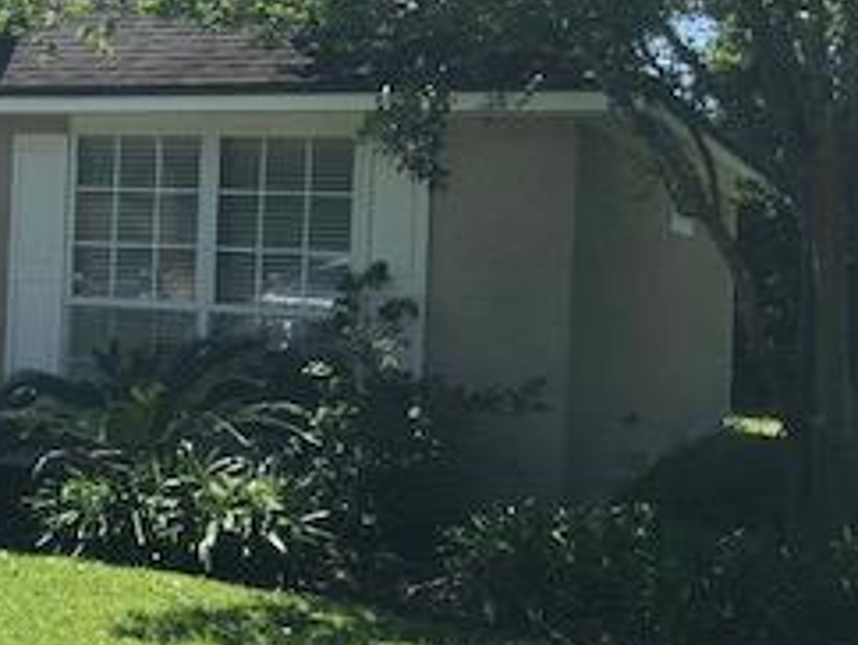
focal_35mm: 74
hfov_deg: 24.4
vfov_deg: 19.9
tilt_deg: -0.2
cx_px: -106
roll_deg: -1.9
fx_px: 1836
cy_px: 241
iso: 20
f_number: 1.8
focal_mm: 4
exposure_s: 1/1215
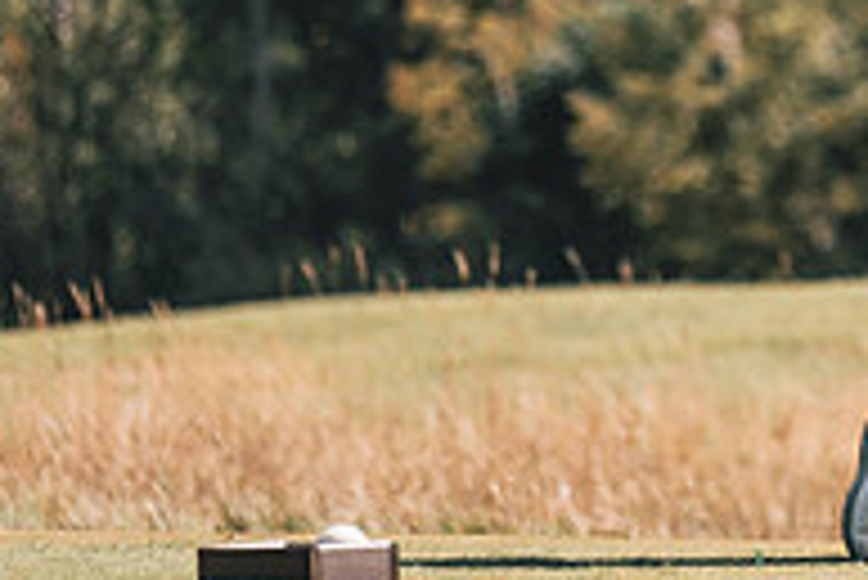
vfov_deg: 3.0
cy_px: 20
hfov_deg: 4.4
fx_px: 11244
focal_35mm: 466
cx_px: 1057
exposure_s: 1/2000
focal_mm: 150
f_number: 2.8
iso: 100
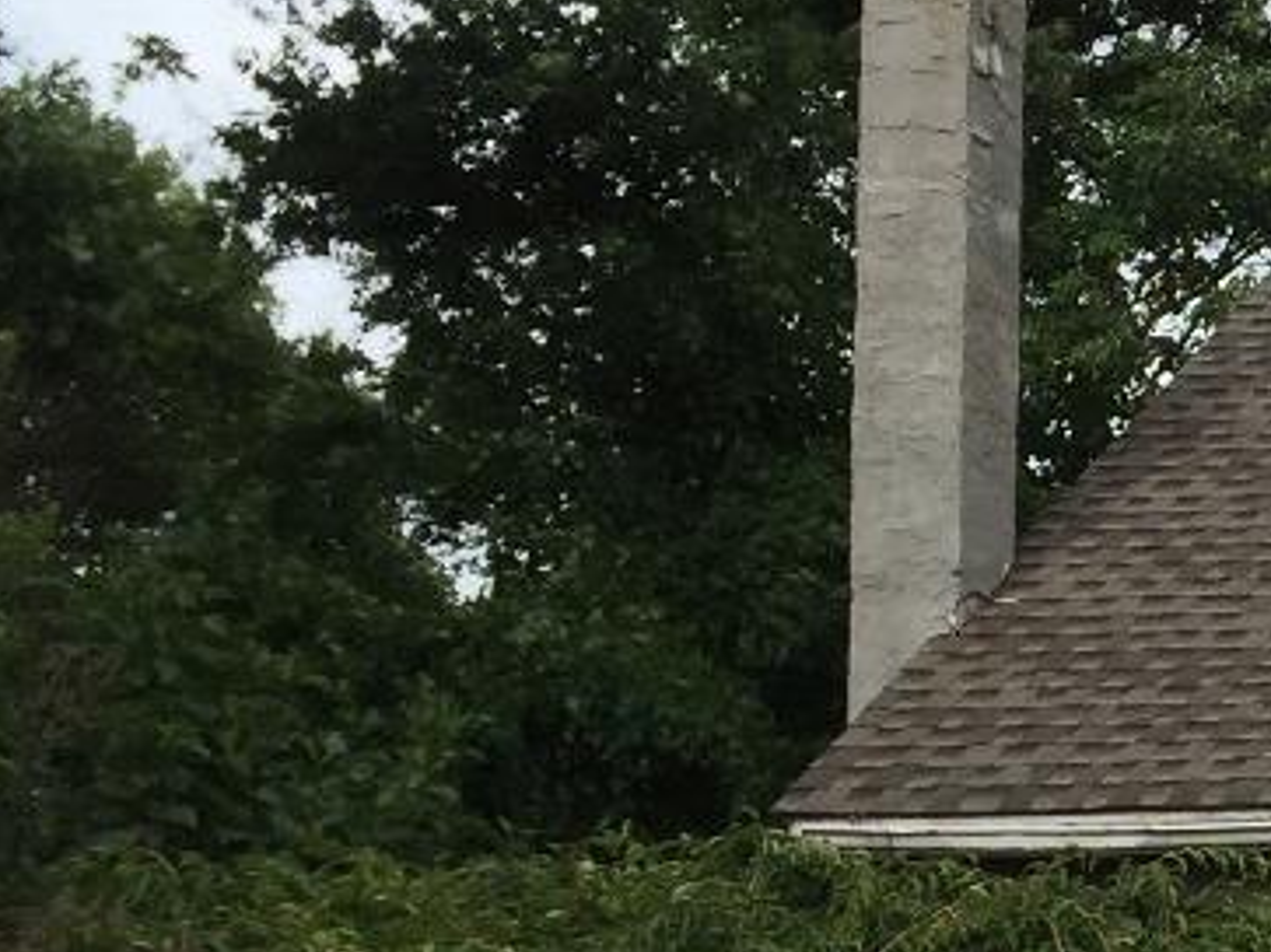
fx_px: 4221
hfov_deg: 15.2
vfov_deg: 12.7
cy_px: 970
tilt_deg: +4.4
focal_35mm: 115
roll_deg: -2.2
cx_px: 2171
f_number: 2.2
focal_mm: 4.15
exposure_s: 1/1647
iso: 32
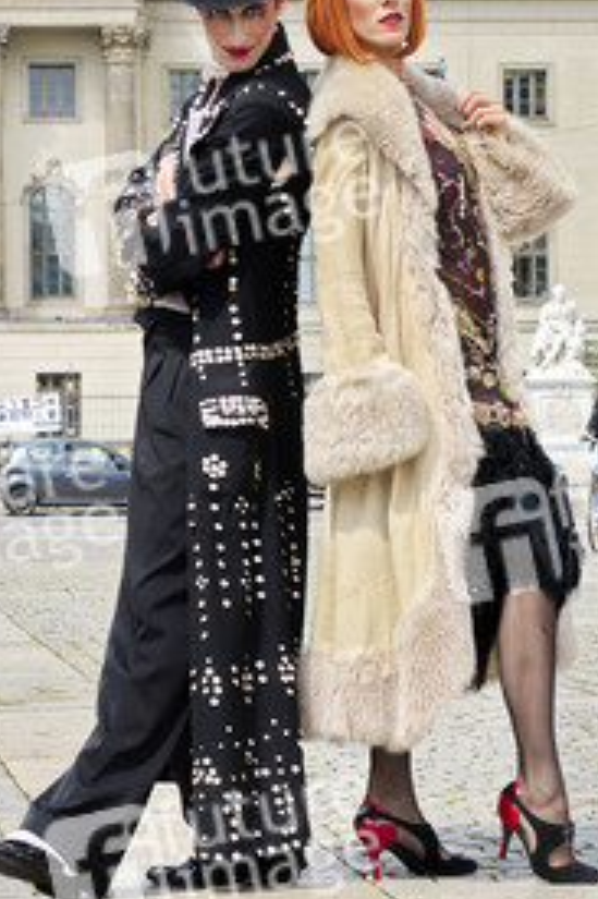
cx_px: 307
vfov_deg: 21.2
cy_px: 363
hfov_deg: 14.2
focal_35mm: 96
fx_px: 2395
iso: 100
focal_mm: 66
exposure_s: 1/250
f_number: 8
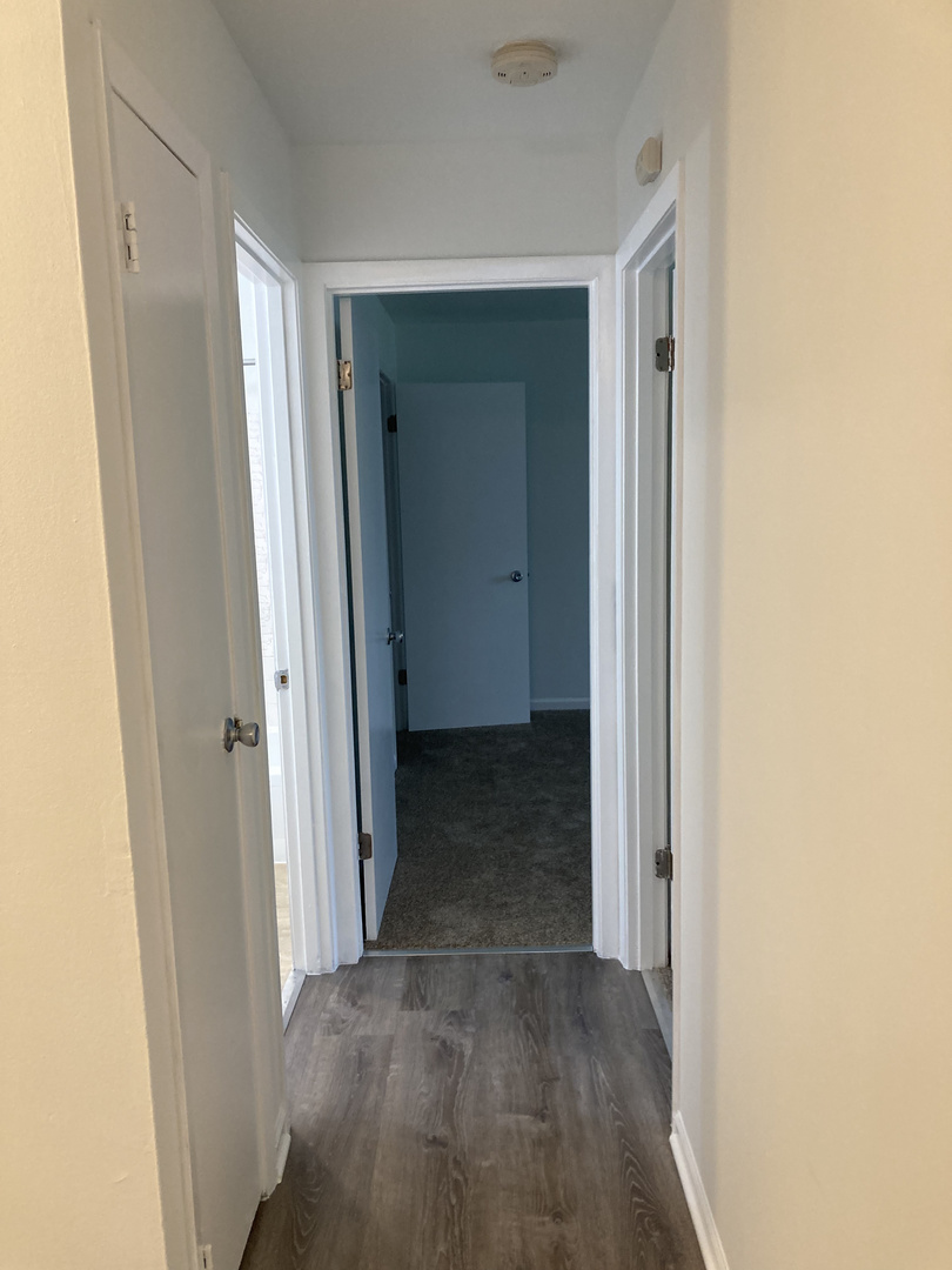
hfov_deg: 49.7
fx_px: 1027
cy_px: 635
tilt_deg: -6.1
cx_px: 476
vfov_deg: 63.4
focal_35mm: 28
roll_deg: +3.7
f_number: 1.8
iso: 125
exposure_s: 1/60
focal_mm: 3.99
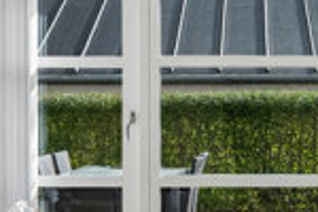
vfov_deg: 12.8
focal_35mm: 107
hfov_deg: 18.9
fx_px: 945
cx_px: 246
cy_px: 132
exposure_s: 1/1000
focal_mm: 20
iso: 800
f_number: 7.1
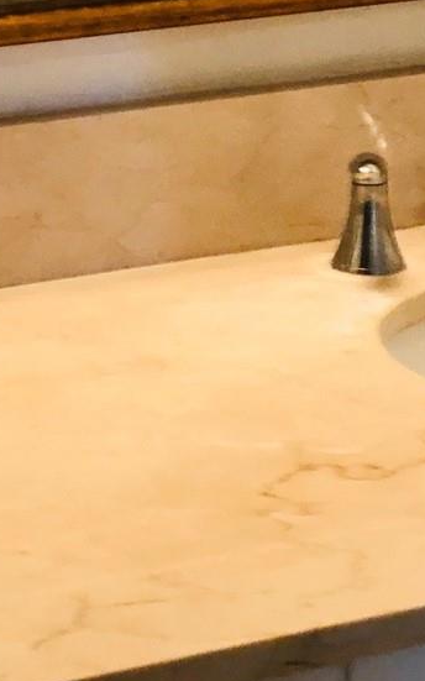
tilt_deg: -7.5
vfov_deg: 12.9
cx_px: -215
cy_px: -15
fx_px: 2967
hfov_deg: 8.0
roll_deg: +0.8
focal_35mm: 160
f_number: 2.4
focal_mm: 6
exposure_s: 1/30
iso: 100
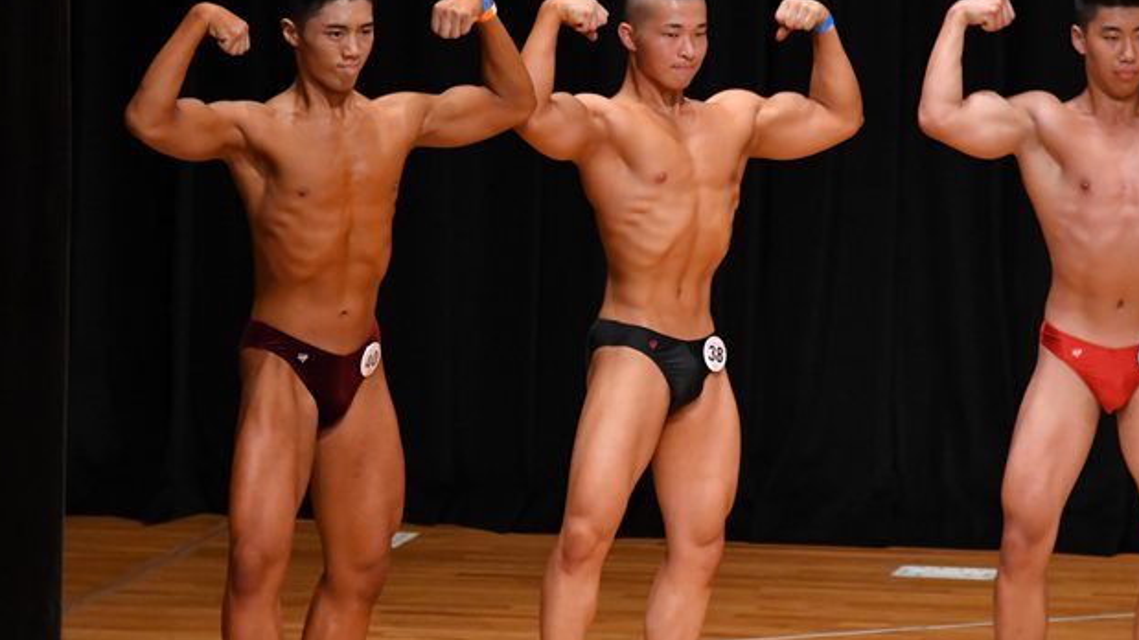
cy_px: 364
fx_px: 10690
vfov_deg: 3.4
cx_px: 461
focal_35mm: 354
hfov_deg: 6.1
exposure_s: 1/400
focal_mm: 180
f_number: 5.6
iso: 4000
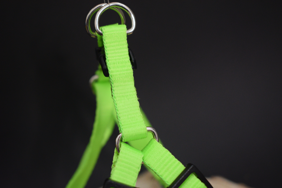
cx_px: 141
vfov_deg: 22.6
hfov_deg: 33.4
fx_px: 470
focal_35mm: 60
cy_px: 94
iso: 2200
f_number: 5
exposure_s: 1/125
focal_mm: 40
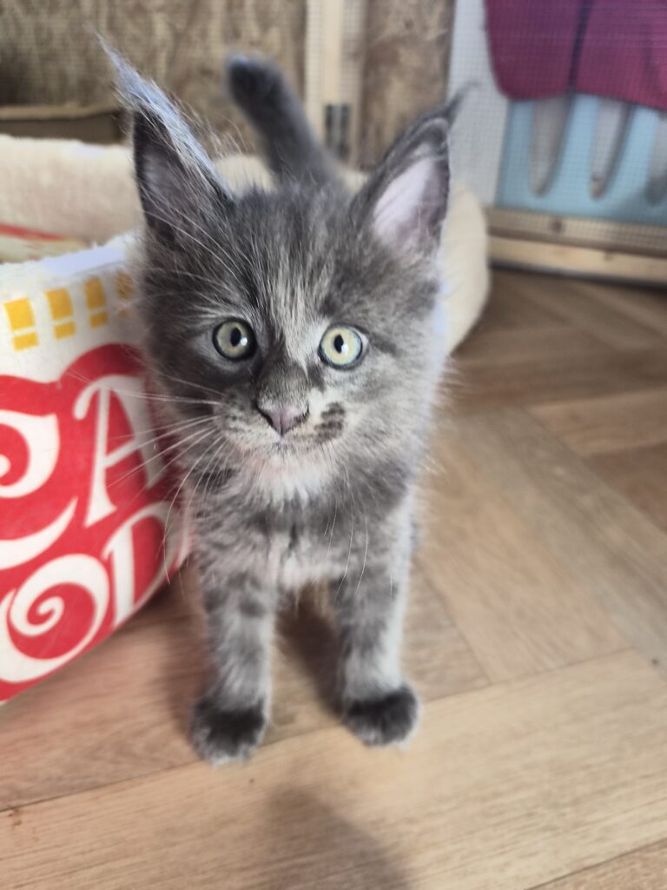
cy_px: 445
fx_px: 591
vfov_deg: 73.9
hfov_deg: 58.9
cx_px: 334
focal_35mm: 23
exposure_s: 1/100
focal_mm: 5.4
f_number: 1.8
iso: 250
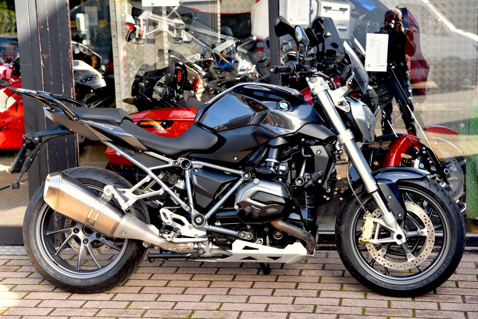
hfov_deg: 28.8
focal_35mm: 70
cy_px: 160
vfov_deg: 19.5
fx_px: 930
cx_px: 239
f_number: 4.5
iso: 200
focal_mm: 70
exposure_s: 1/80
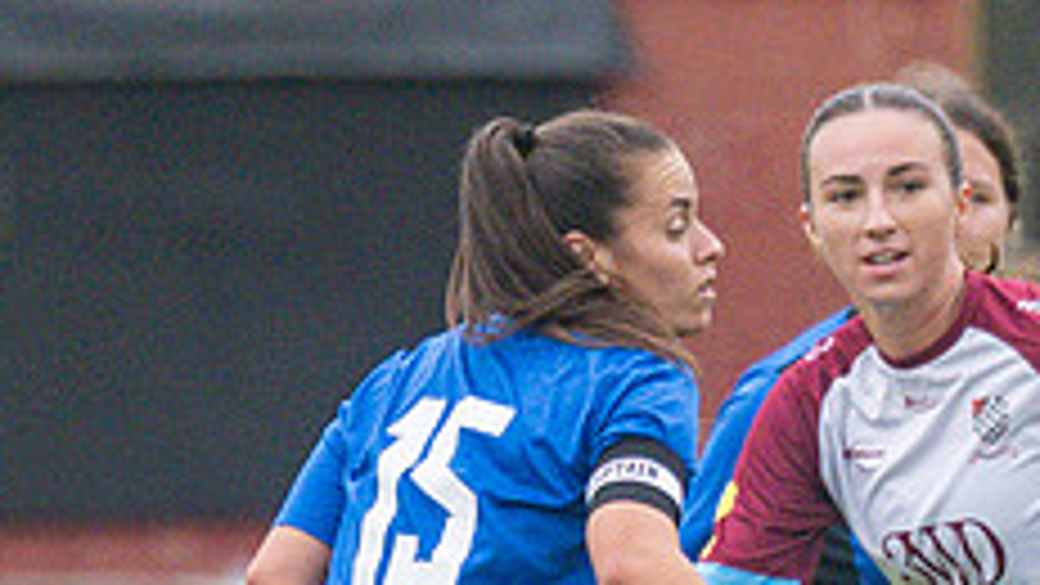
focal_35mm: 2557
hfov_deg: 0.8
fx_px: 70522
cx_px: 498
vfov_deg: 0.5
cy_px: 519
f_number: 4
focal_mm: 300
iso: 800
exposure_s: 1/1250
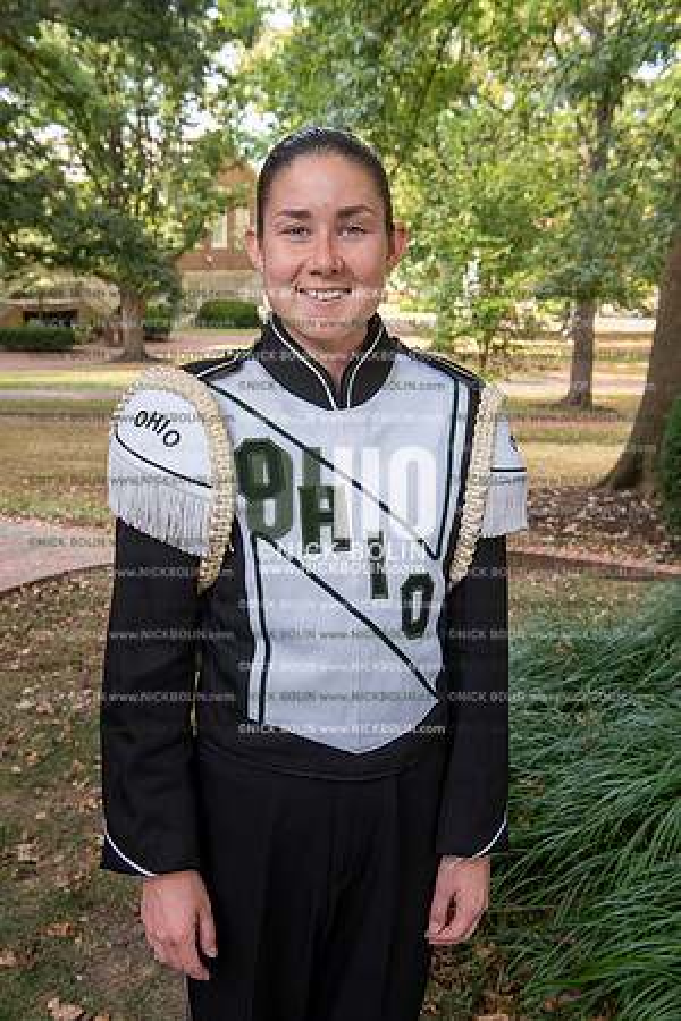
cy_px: 510
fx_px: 1135
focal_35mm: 40
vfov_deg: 48.5
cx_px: 340
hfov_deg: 33.4
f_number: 8
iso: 500
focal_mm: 40
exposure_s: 1/100
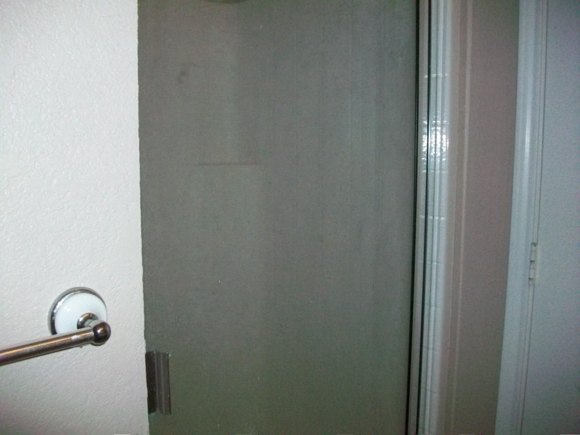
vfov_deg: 44.2
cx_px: 290
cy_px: 218
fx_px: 536
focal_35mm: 32
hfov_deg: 56.8
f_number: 2.8
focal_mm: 5.7
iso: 400
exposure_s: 1/500
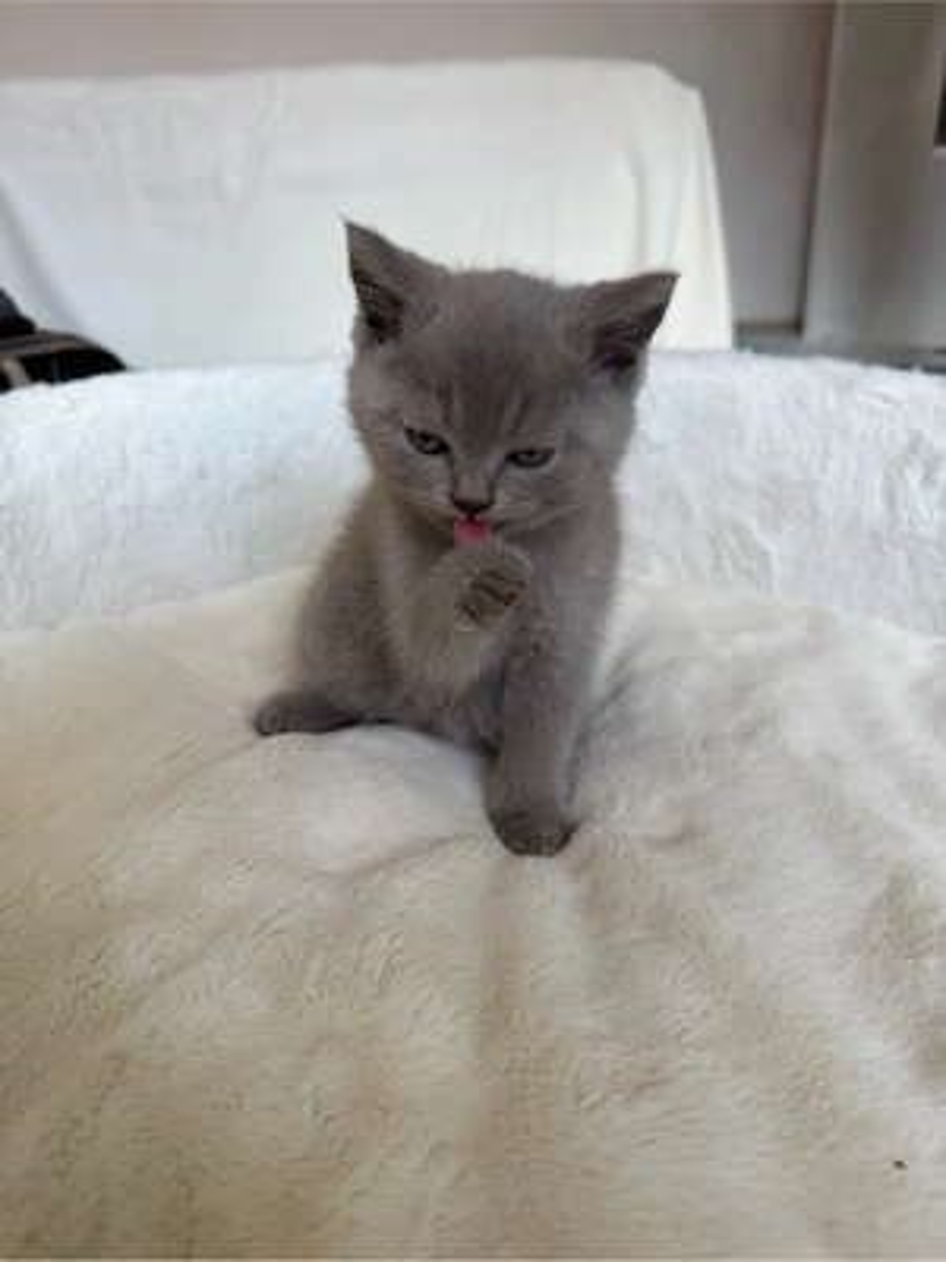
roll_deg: +1.9
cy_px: 631
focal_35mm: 24
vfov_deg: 71.6
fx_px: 875
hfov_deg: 56.8
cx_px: 473
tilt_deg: -25.3
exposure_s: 1/121
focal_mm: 6.76
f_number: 1.78
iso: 64
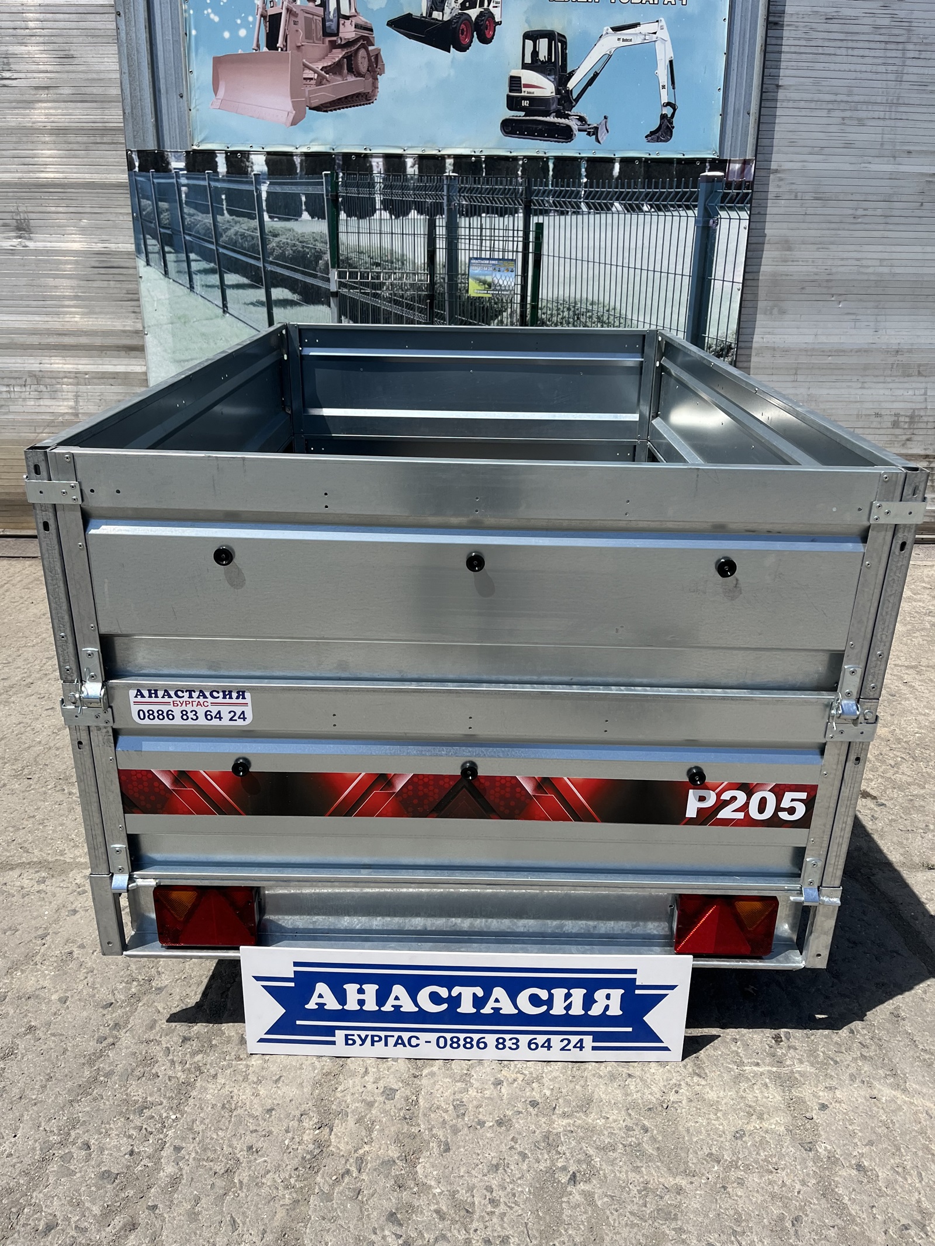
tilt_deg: -16.4
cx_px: 468
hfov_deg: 53.1
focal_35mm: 26
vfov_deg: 67.3
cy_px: 623
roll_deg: +0.7
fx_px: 936
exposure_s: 1/5556
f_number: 1.6
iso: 50
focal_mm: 5.1
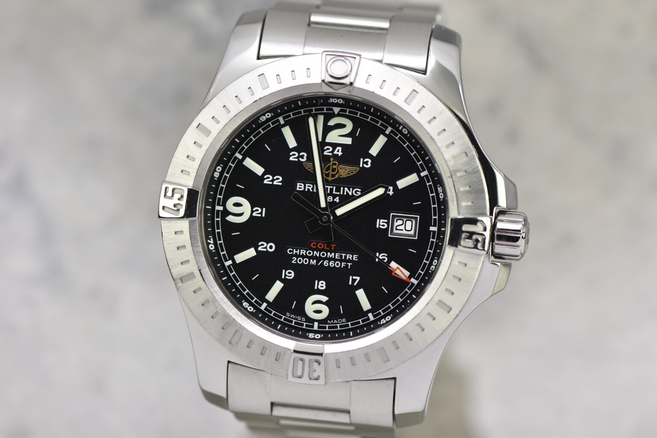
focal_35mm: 158
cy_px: 219
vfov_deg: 8.7
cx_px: 328
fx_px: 2874
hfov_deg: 13.0
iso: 200
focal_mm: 105
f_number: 6.3
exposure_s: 1/60
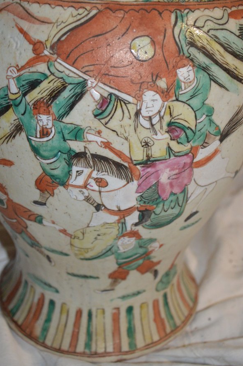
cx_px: 131
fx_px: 618
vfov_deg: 32.8
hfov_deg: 22.2
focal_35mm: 61
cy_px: 141
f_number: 4.2
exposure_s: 1/60
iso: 1000
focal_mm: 30
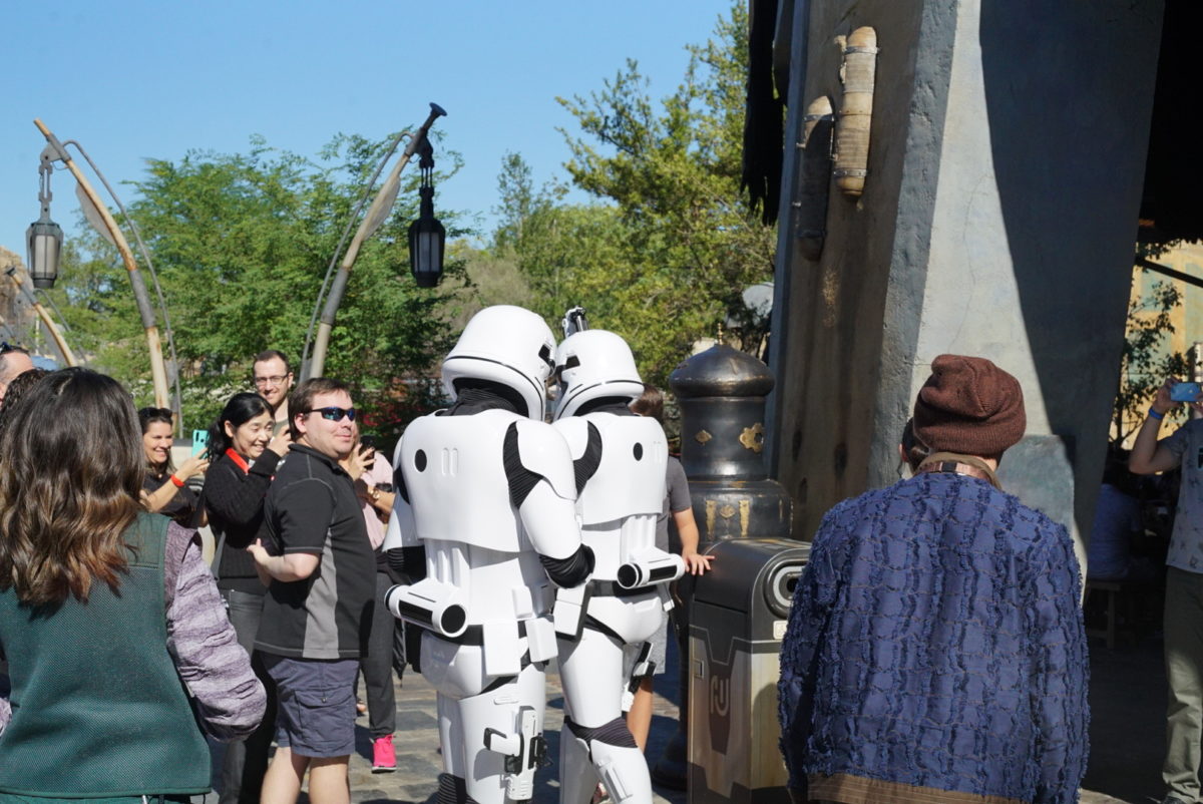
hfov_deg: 39.6
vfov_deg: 27.0
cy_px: 402
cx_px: 602
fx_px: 1672
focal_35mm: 50
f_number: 11
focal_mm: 50
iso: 2000
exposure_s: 1/4000
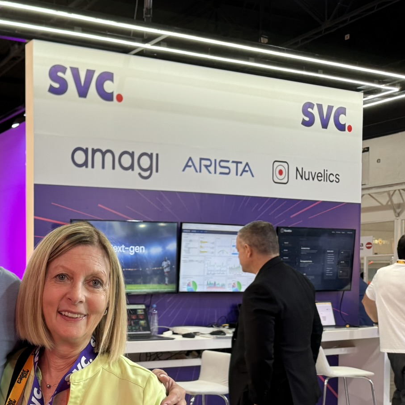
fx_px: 635
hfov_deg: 31.3
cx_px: -43
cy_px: 321
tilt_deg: -3.1
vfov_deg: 34.3
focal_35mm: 48
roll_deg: +0.3
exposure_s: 1/50
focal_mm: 6.76
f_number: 1.78
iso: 125
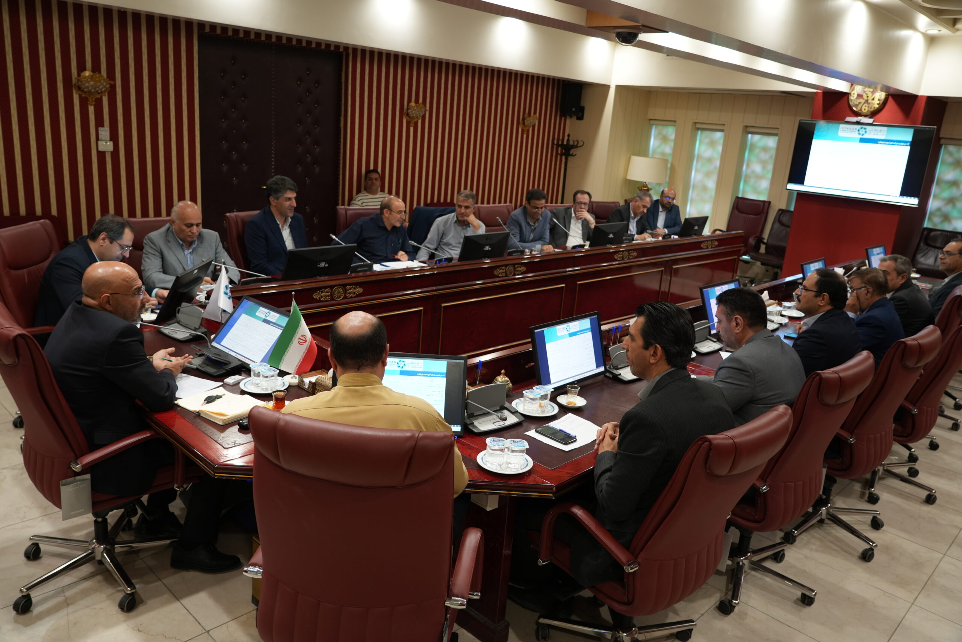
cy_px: 321
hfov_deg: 69.4
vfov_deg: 49.6
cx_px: 481
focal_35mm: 26
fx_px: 695
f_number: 4
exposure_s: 1/30
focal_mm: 26
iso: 800
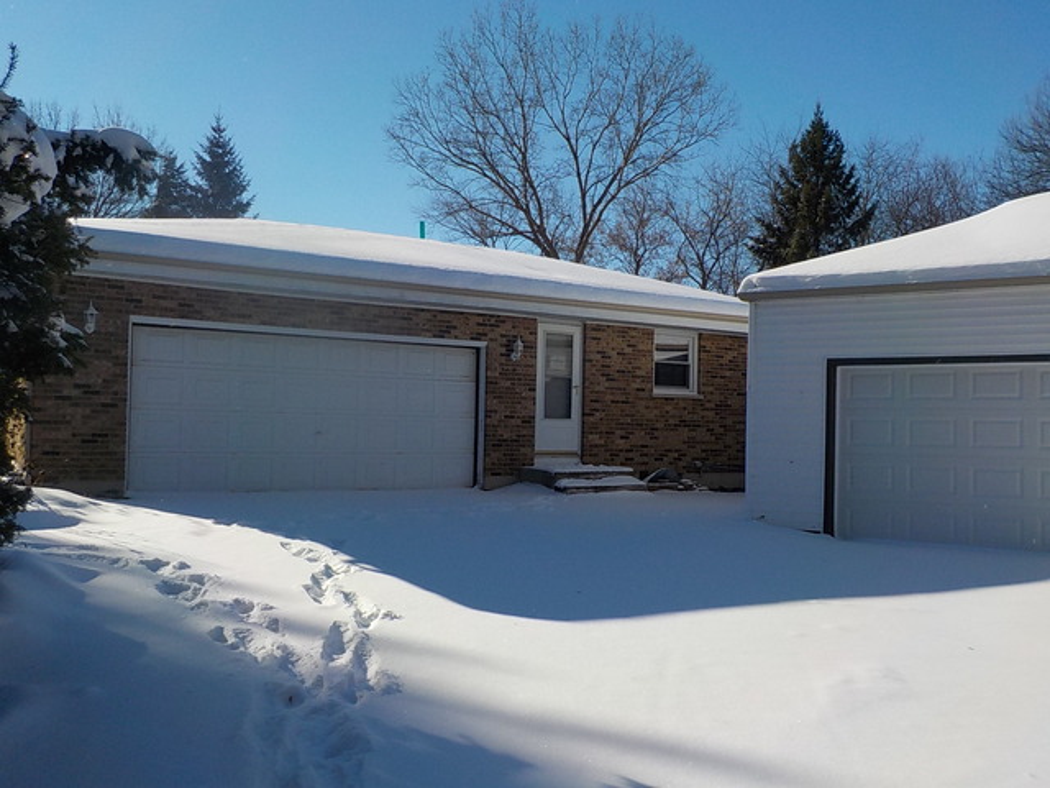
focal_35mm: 30
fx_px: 910
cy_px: 394
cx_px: 525
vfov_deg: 46.8
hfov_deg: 60.0
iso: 125
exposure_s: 1/640
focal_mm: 4.1
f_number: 6.6
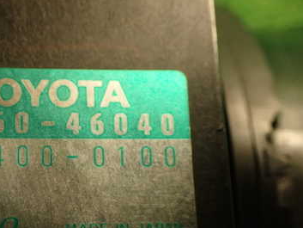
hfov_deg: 35.9
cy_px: 177
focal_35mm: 51
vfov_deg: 28.1
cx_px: 48
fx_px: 447
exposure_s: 1/30
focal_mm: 5.4
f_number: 2.3
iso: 400
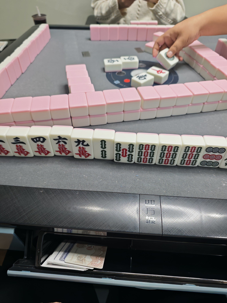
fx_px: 201
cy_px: 152
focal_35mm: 23
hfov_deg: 58.9
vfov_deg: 73.9
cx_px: 114
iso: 640
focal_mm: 6.68
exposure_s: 1/263
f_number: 1.42
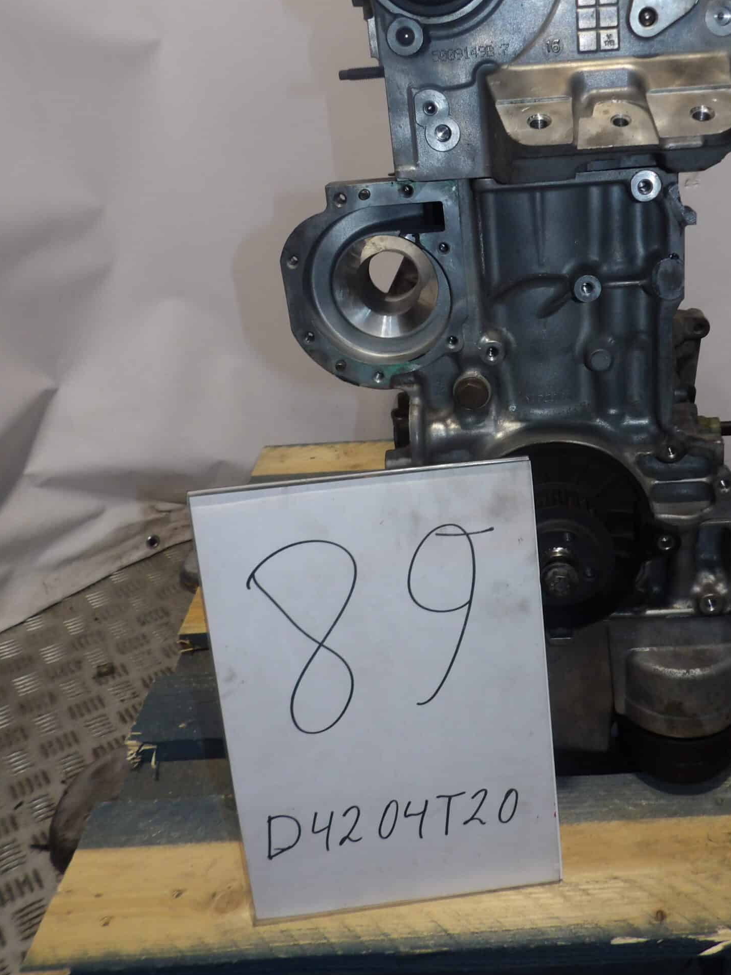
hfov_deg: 43.6
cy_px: 396
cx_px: 485
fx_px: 901
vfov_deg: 56.4
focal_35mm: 32
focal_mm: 4.3
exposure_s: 1/60
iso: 200
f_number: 3.2
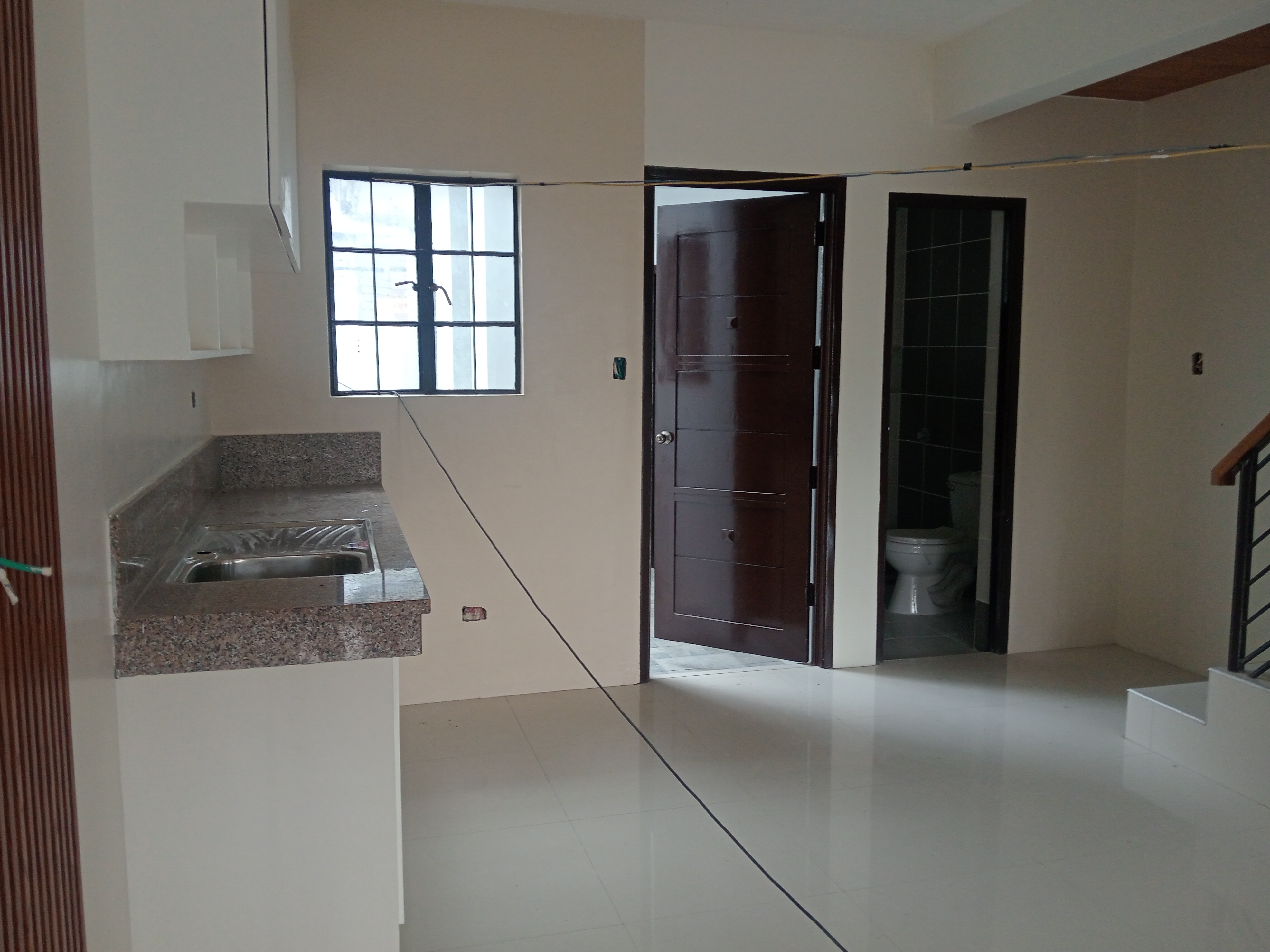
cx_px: 615
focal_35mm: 29
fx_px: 1064
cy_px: 459
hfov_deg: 61.6
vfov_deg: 48.2
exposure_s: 1/33.3
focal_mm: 3.98
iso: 167
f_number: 1.8
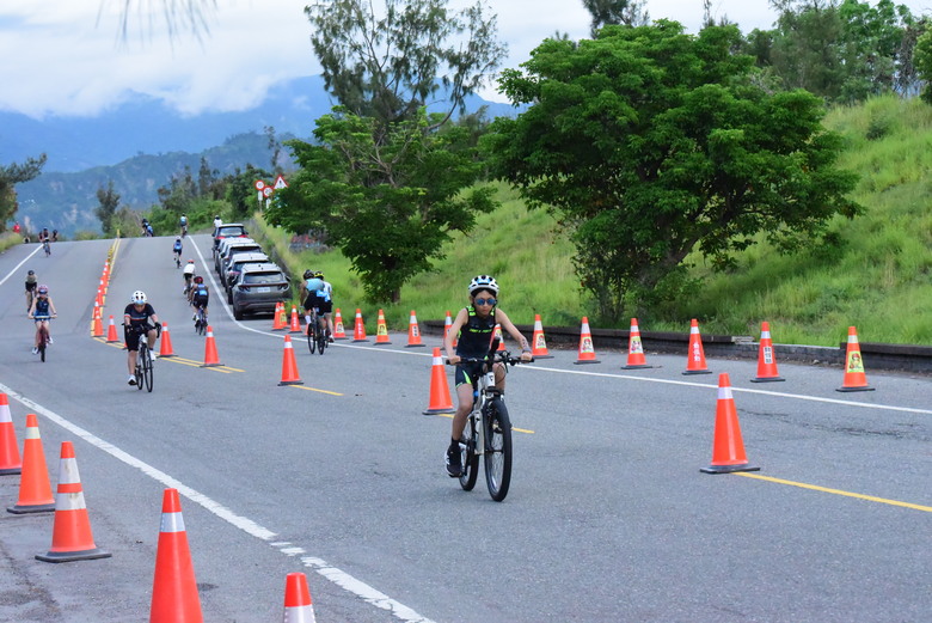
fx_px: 2849
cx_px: 466
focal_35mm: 110
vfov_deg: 12.5
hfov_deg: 18.6
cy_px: 312
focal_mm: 110
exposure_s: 1/2500
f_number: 13
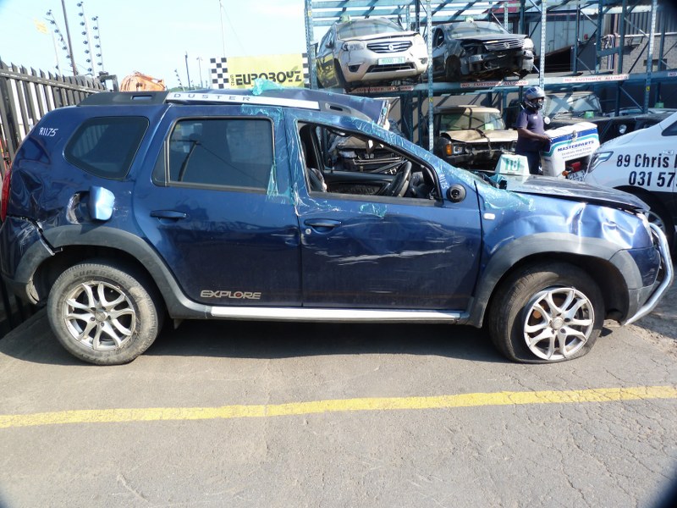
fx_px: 489
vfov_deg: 54.9
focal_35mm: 25
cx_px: 338
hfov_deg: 69.4
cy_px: 254
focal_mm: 4.5
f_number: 4
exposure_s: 1/160
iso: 80
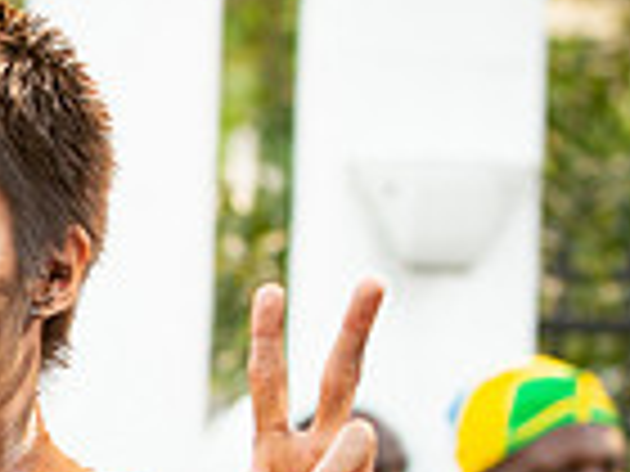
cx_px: -455
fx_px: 6625
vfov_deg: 4.1
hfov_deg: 5.4
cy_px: 604
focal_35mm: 364
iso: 560
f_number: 5
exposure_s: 1/200
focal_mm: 70
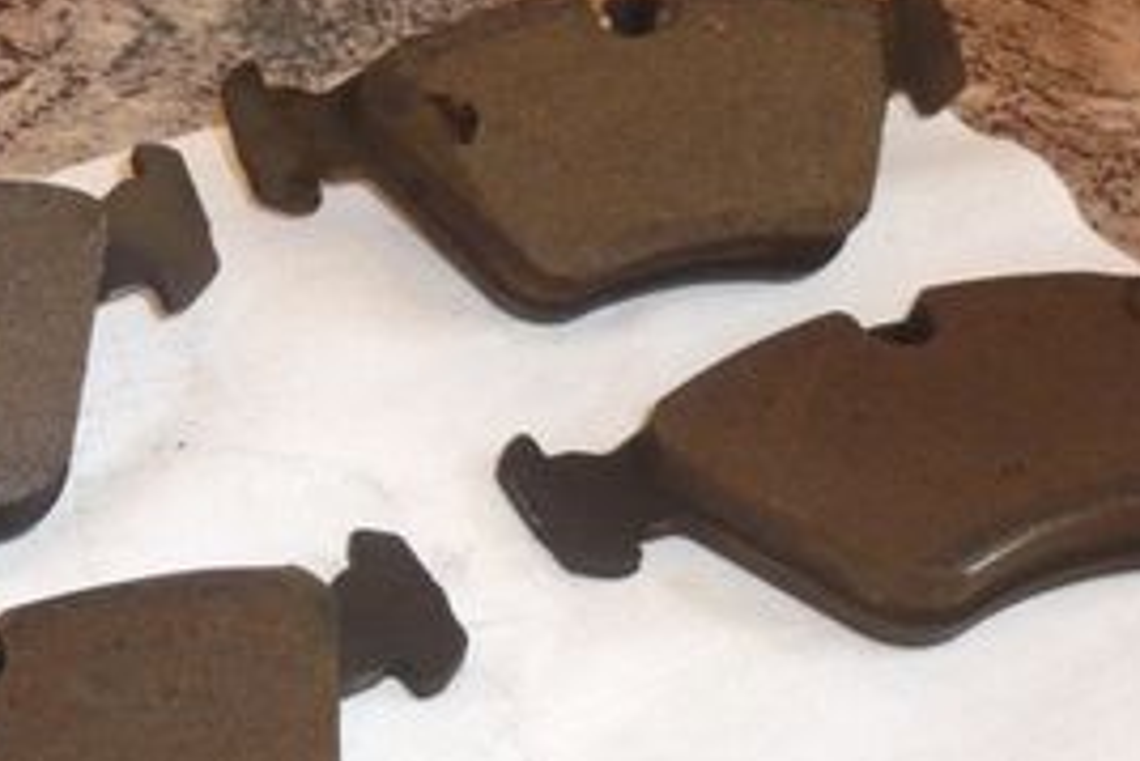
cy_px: 383
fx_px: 1964
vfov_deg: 21.9
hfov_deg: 31.5
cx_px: 213
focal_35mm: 62
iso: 100
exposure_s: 1/30
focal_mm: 4.5
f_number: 3.3
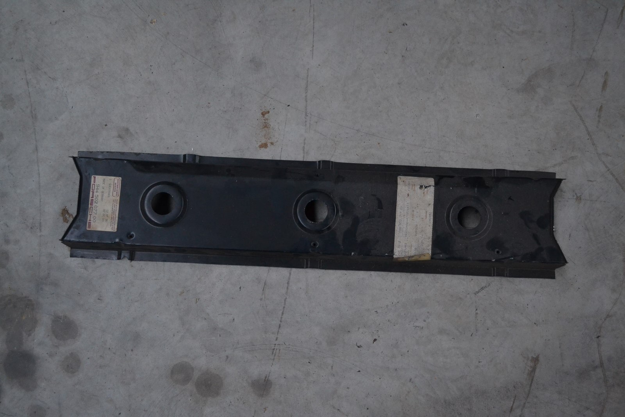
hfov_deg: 53.1
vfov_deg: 36.9
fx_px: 625
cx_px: 312
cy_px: 208
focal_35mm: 36
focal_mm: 24
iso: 1600
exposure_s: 1/15
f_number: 4
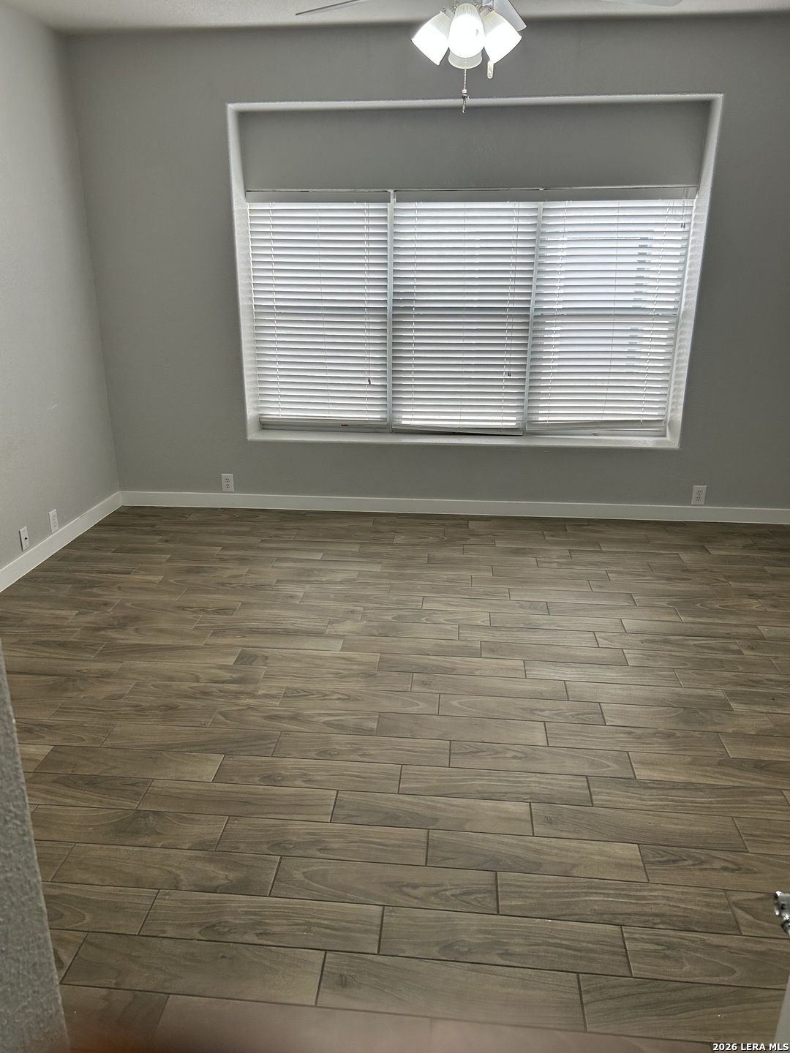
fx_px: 791
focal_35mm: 26
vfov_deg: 67.3
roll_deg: +1.0
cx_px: 395
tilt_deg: -20.5
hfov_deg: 53.1
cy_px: 526
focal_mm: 5.7
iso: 64
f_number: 1.5
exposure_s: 1/120
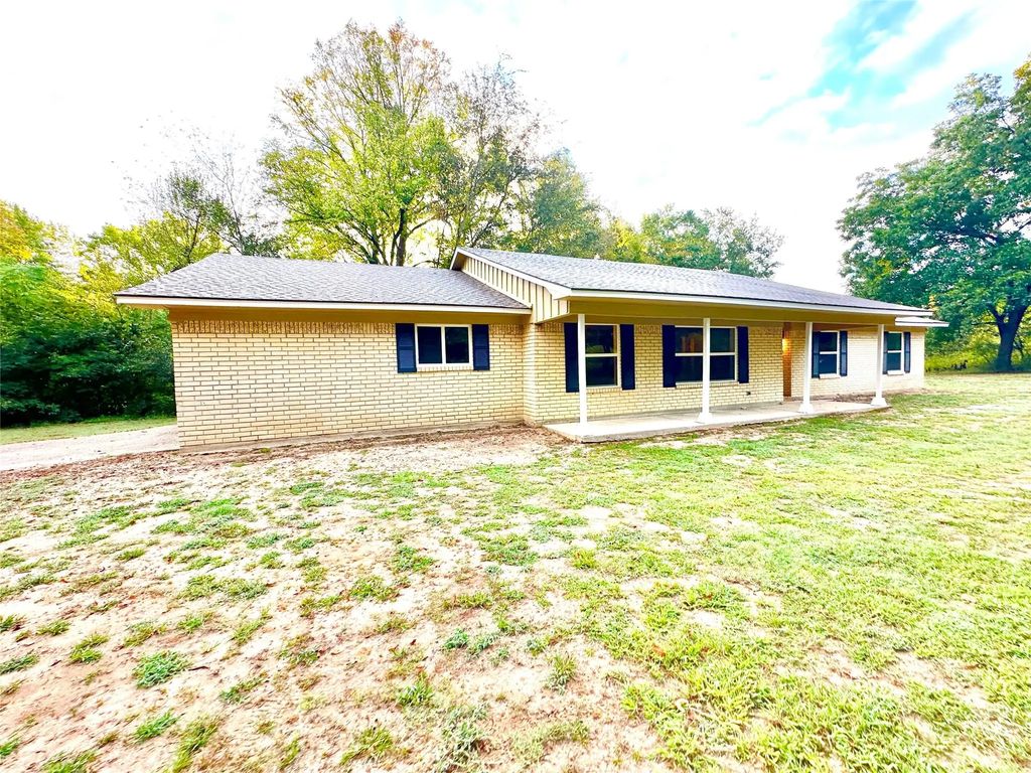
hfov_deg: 102.1
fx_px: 417
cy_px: 386
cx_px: 516
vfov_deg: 85.7
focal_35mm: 14
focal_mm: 2.22
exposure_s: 1/99
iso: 64
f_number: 2.2
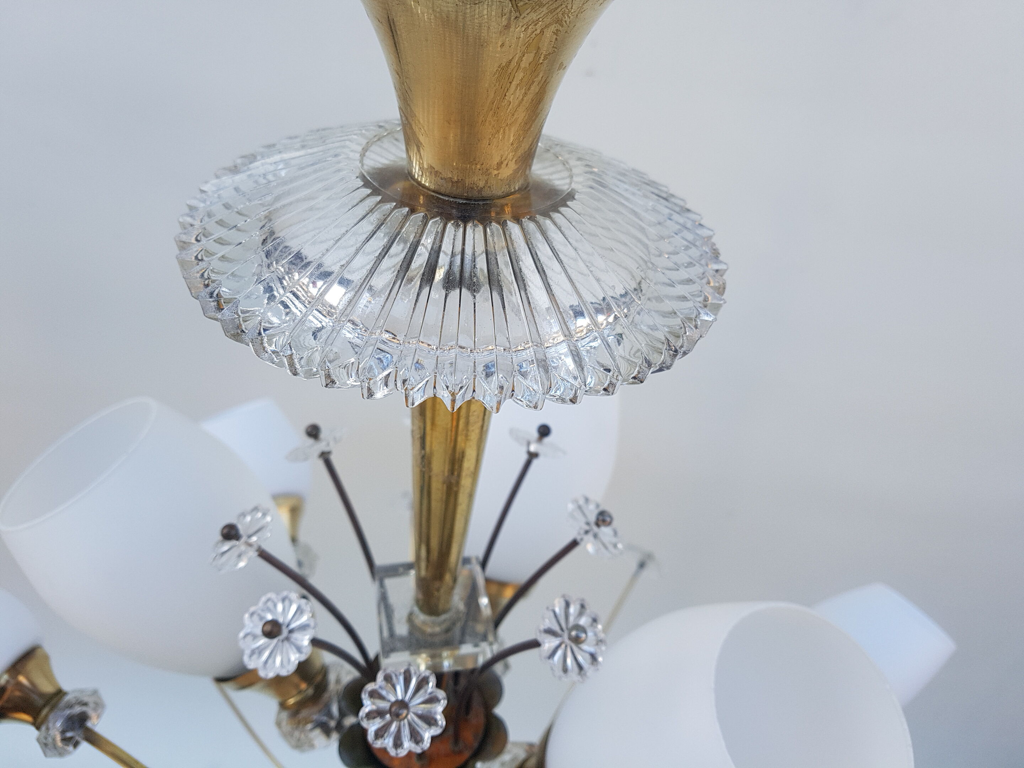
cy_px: 384
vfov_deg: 53.1
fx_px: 769
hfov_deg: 67.3
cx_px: 512
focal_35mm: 26
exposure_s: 1/265
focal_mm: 4.2
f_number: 1.7
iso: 50
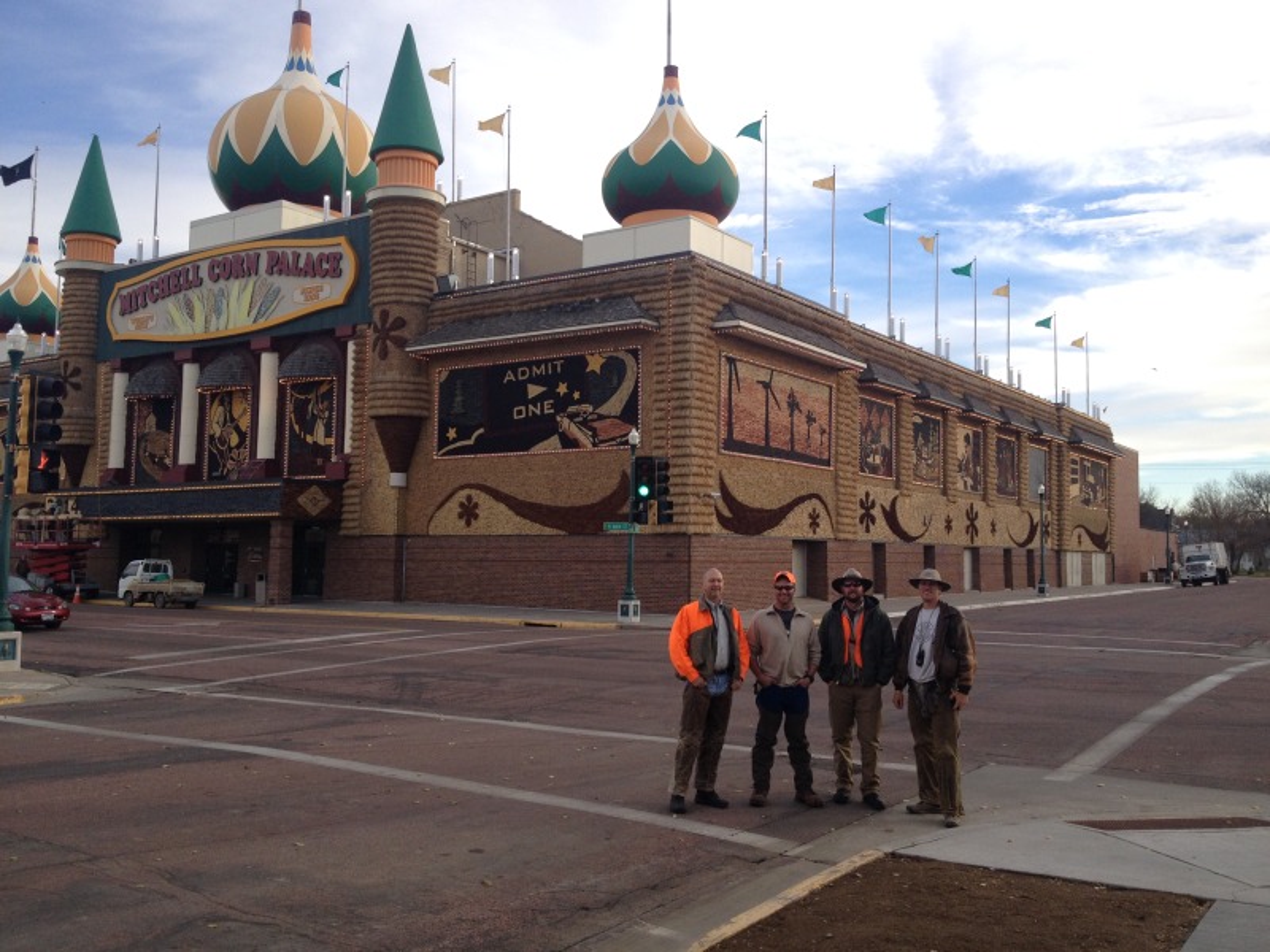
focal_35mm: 35
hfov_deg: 52.6
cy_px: 476
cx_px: 635
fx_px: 1284
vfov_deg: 40.7
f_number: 2.4
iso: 50
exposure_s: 1/575
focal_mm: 4.28
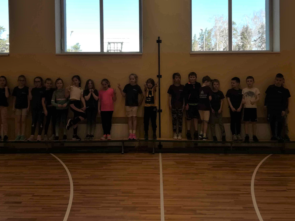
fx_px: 298
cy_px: 85
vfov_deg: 40.5
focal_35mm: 35
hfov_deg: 52.6
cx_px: 150
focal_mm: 3.83
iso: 50
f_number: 2.2
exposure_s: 1/229
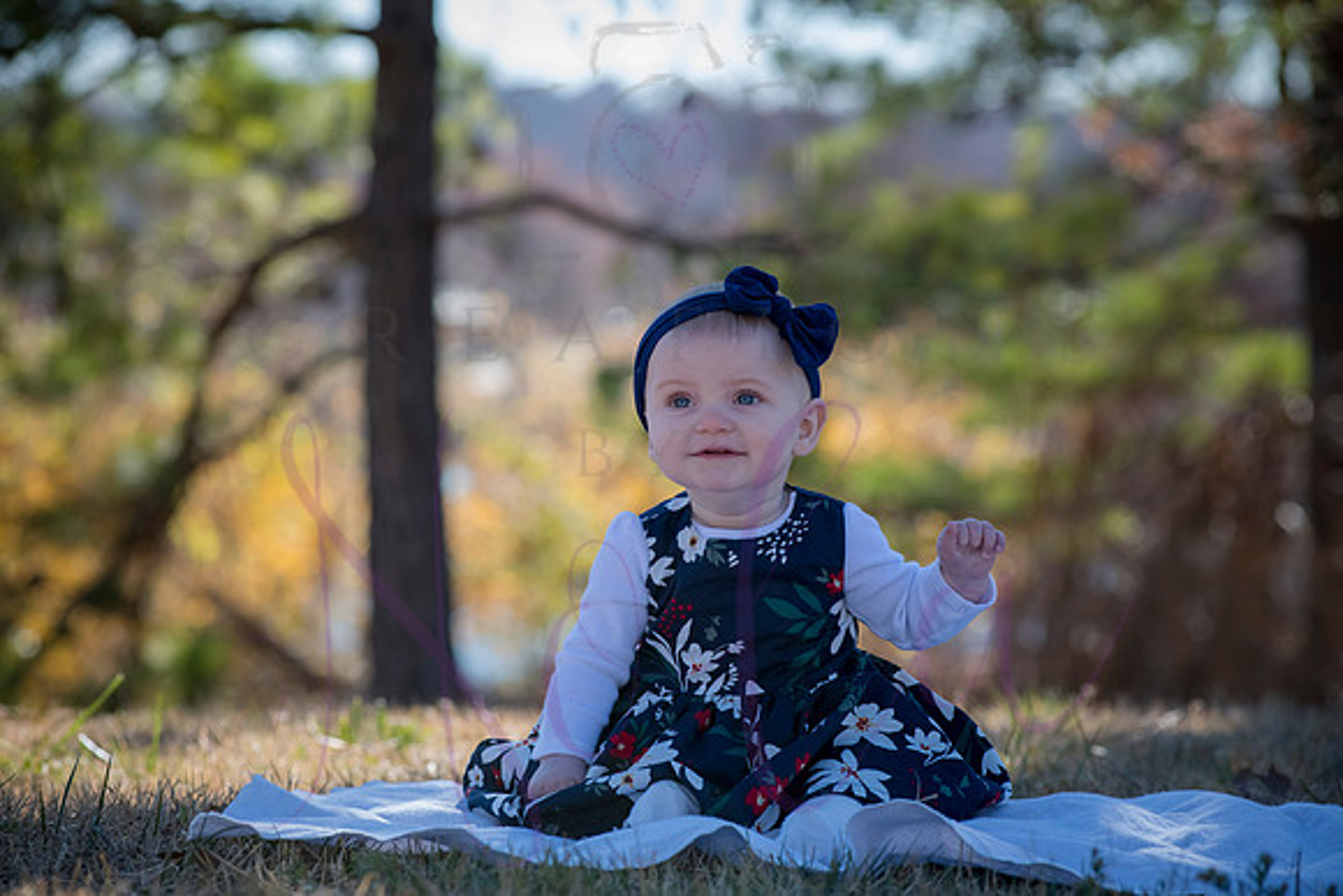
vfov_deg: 10.2
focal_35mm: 135
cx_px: 672
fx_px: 5037
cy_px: 448
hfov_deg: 15.2
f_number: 5.6
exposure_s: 1/640
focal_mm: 135
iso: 400
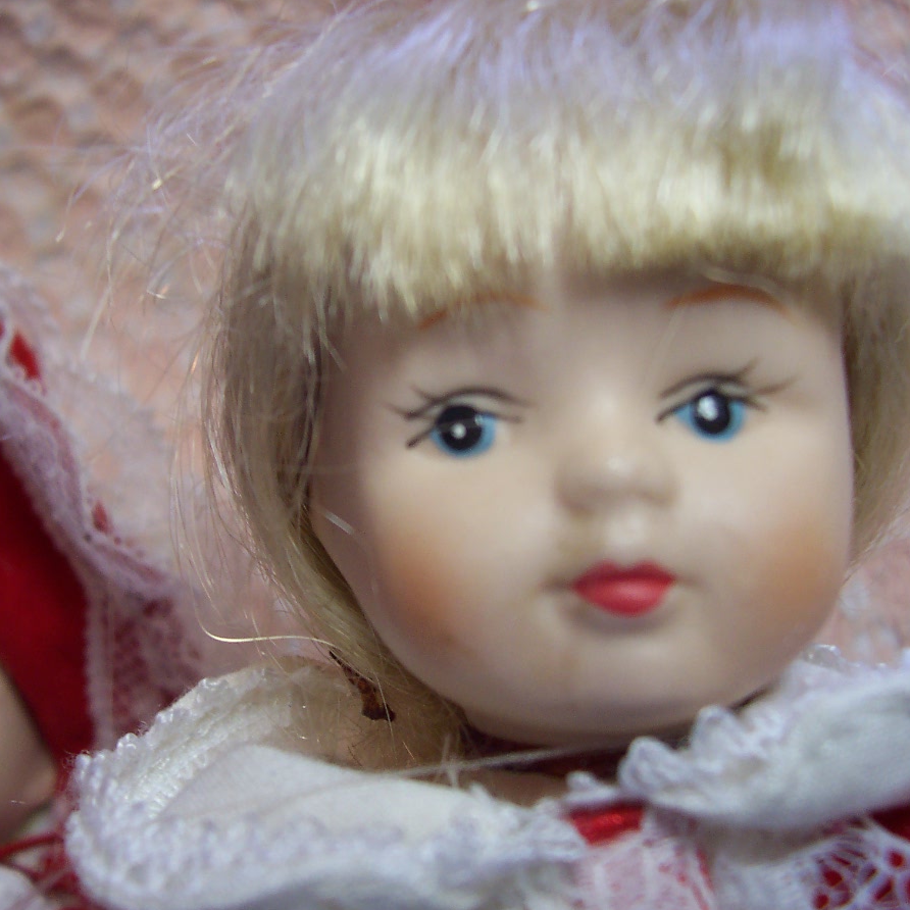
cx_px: 399
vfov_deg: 38.3
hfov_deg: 38.3
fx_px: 1309
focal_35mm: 44
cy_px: 458
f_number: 2.8
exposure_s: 1/45
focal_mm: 5.6
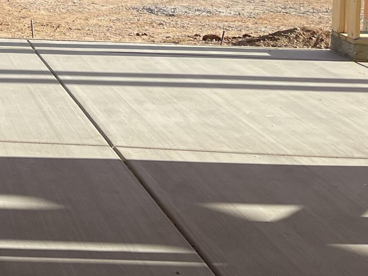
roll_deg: -1.2
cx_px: -189
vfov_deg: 16.1
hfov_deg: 19.7
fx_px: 914
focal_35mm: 86
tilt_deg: -3.5
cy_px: -104
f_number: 1.6
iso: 32
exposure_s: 1/2165
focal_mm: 5.1
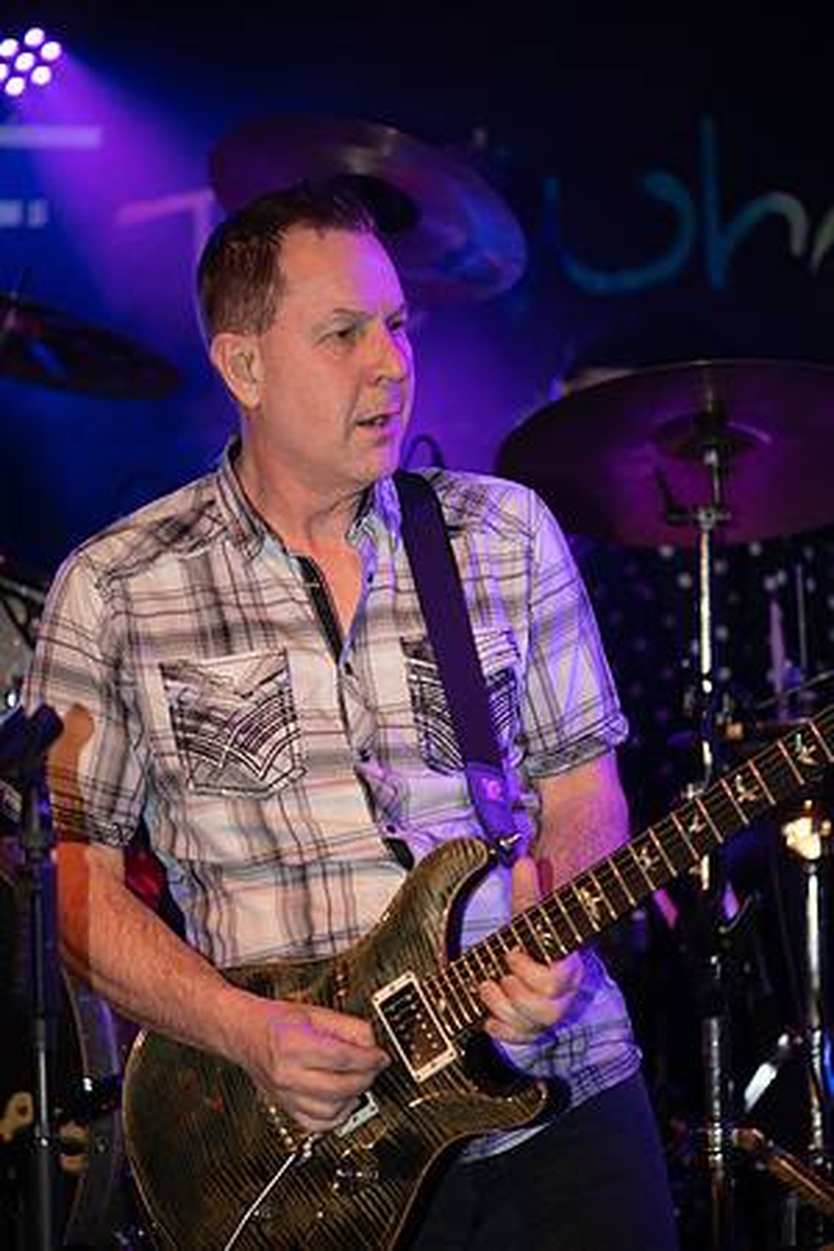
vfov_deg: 19.5
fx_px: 3648
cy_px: 626
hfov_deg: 13.0
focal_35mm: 105
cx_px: 417
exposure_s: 1/200
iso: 320
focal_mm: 105
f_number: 2.8
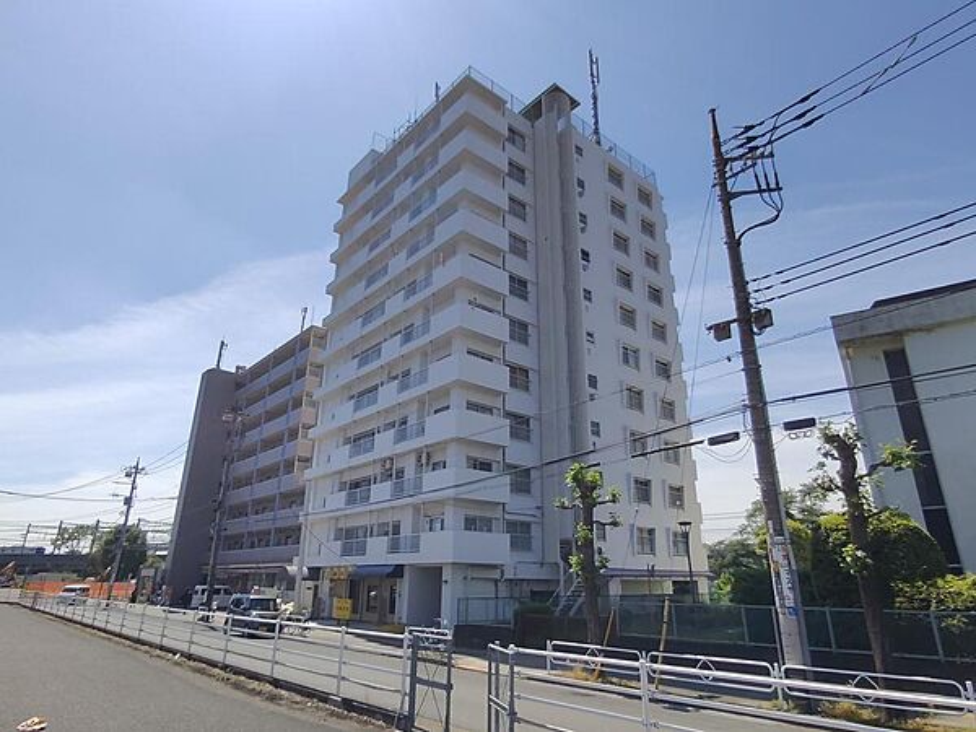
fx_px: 423
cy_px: 366
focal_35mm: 15
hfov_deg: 98.2
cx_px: 488
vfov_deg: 81.7
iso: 50
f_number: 2.4
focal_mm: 1.6
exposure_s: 1/1340
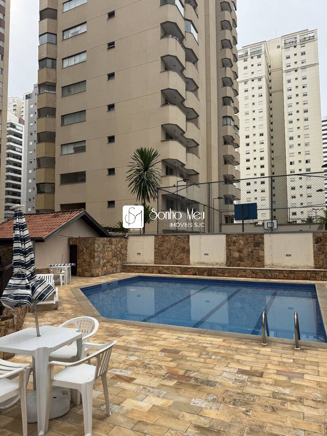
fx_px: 302
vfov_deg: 71.6
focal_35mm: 24
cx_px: 164
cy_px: 218
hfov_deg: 56.8
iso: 80
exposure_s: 1/1395
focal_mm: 6.76
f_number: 1.78
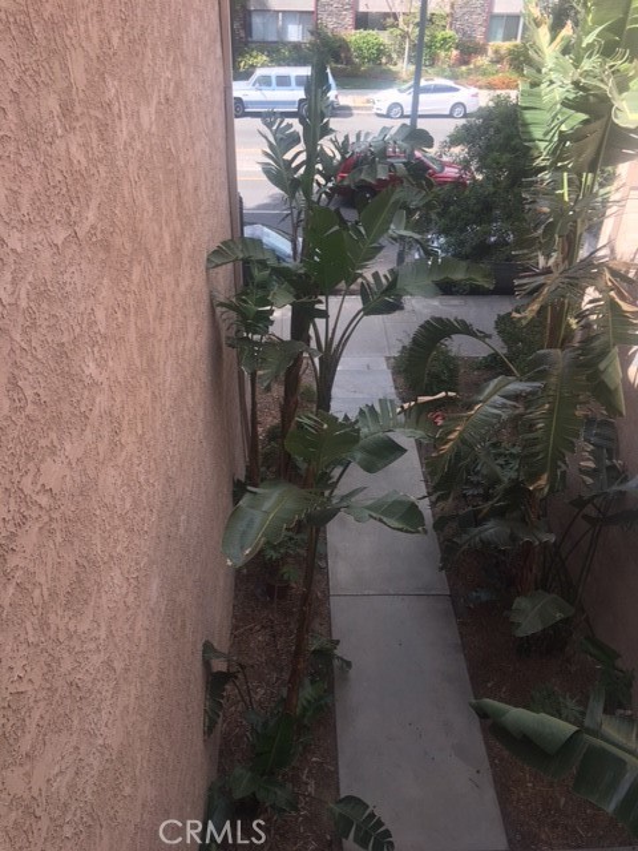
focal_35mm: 29
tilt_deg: -36.7
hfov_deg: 48.2
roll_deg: +3.3
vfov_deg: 61.7
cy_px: 426
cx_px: 319
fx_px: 713
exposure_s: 1/311
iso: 25
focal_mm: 4.15
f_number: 2.2
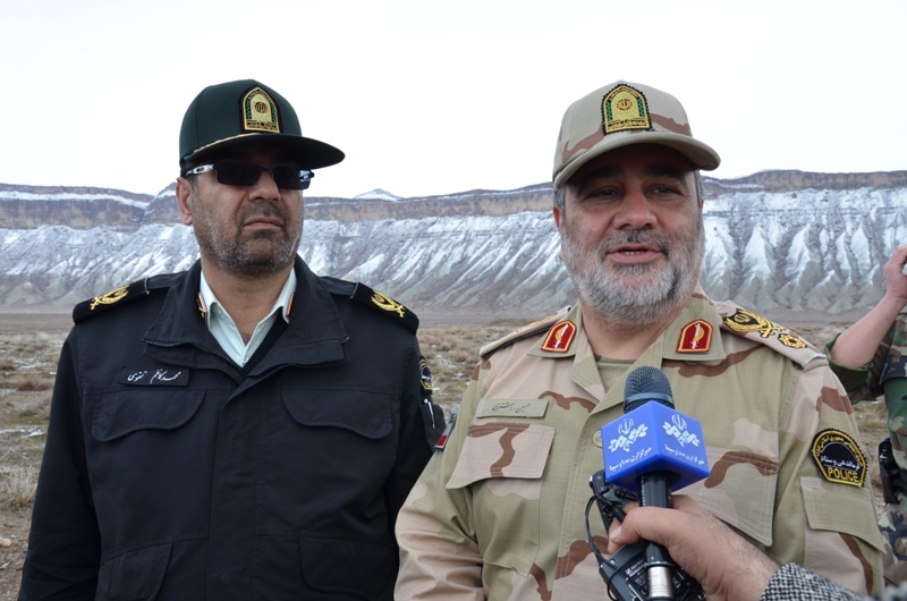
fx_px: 792
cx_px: 454
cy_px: 300
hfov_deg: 59.6
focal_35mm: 32
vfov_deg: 41.5
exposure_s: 1/250
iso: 160
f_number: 8
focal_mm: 21
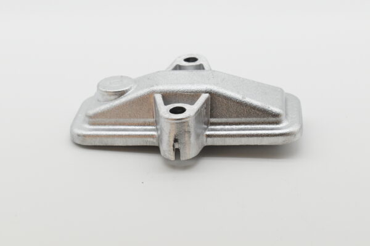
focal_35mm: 75
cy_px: 123
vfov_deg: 18.2
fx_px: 771
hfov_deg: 27.0
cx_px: 185
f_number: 8
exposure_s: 1/1250
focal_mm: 50
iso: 1600
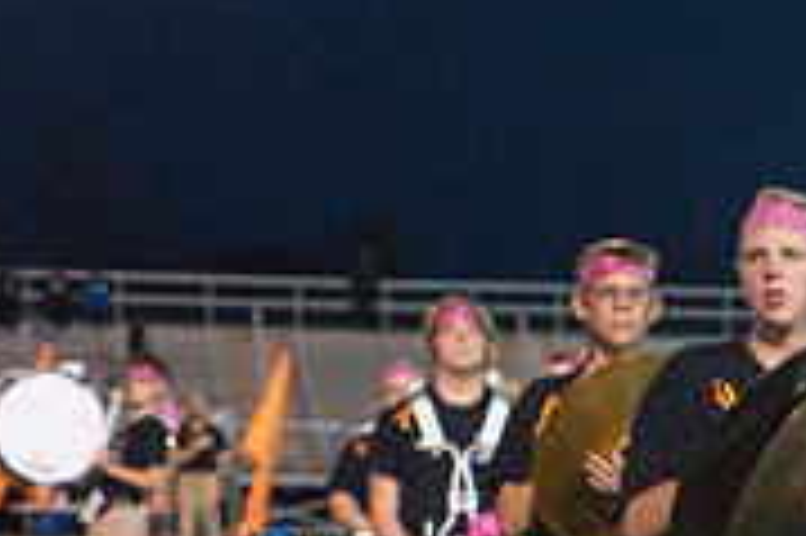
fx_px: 3624
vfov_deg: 8.3
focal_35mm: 162
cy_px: 818
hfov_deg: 12.0
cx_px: 1270
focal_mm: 50
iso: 6400
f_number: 5.6
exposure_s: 1/500
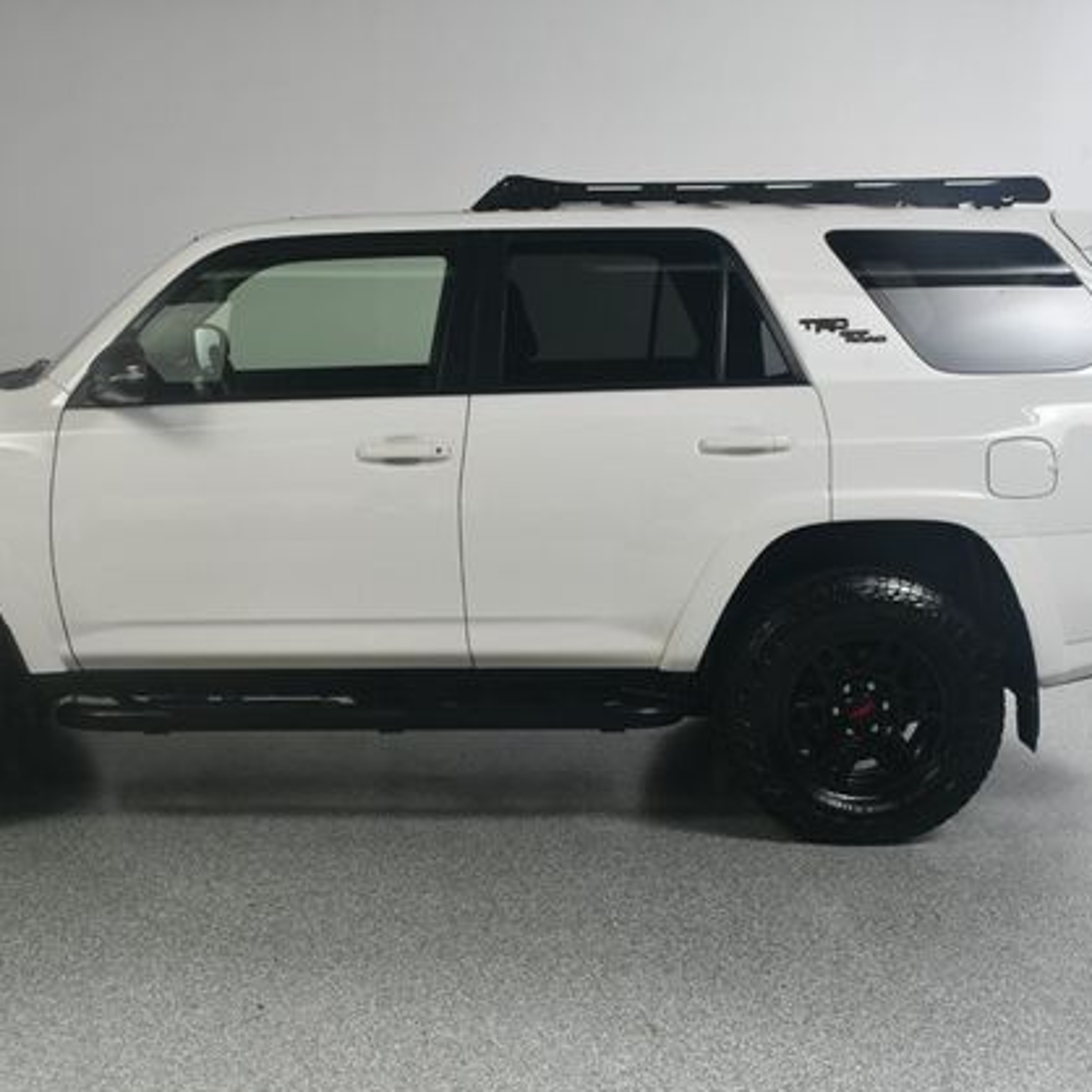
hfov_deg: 32.6
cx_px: 415
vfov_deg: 32.8
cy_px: 554
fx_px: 1856
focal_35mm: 52
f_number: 14
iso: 100
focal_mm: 27
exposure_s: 1/160
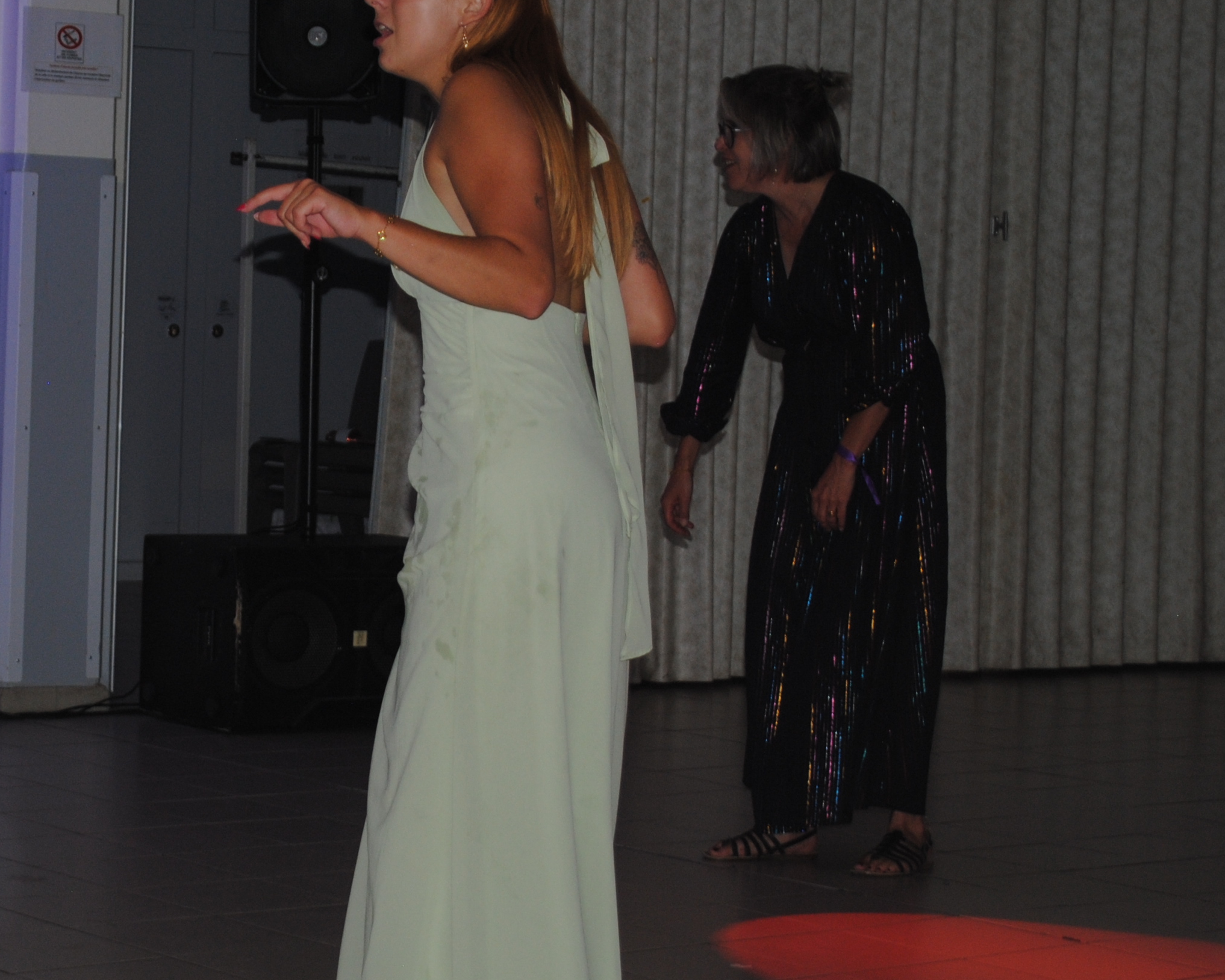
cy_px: 476
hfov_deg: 20.2
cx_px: 232
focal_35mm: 94
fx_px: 3405
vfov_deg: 16.4
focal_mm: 35
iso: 200
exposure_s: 1/60
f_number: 5
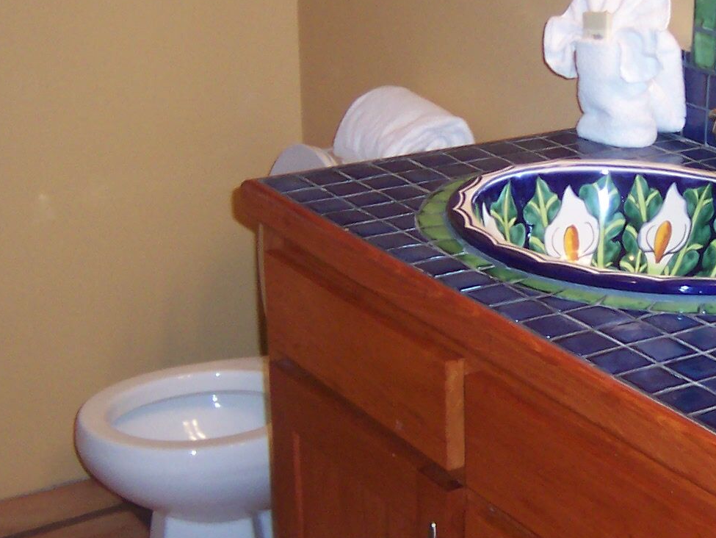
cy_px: 211
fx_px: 1552
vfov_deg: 19.6
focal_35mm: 75
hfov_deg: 25.4
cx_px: 598
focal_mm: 5.6
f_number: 2.4
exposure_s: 1/60
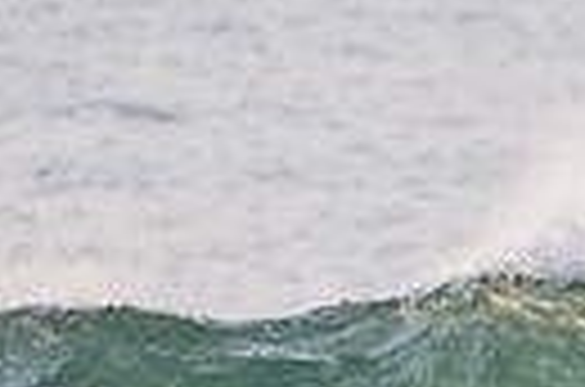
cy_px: 650
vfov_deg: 0.4
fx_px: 54434
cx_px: 688
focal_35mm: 3358
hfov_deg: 0.6
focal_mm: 500
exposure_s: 1/2000
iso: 1400
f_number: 5.6
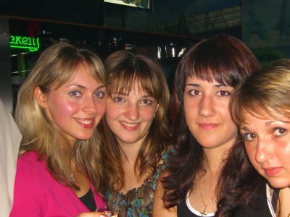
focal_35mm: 57
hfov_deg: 33.4
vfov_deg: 25.4
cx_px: 199
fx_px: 478
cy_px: 157
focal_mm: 7.9
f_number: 2.8
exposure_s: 1/60
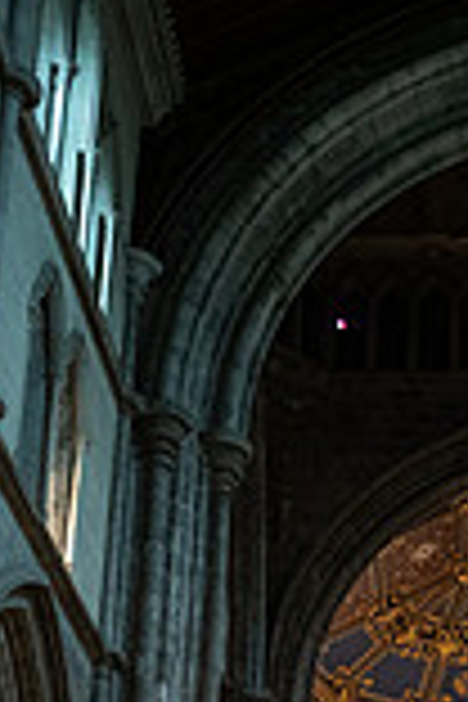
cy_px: 878
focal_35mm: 81
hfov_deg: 16.5
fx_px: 1579
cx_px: 464
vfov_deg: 22.7
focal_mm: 28
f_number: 3.5
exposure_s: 1/160
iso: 1250
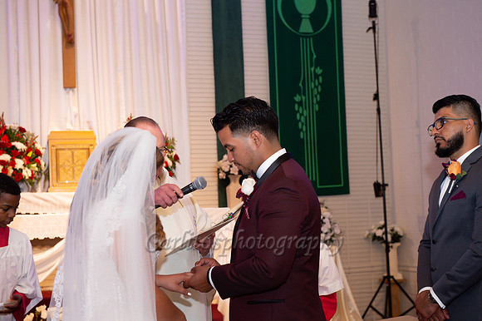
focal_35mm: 66
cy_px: 160
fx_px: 883
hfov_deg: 30.5
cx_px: 241
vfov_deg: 20.6
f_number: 4.5
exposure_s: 1/60
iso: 1250
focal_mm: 66
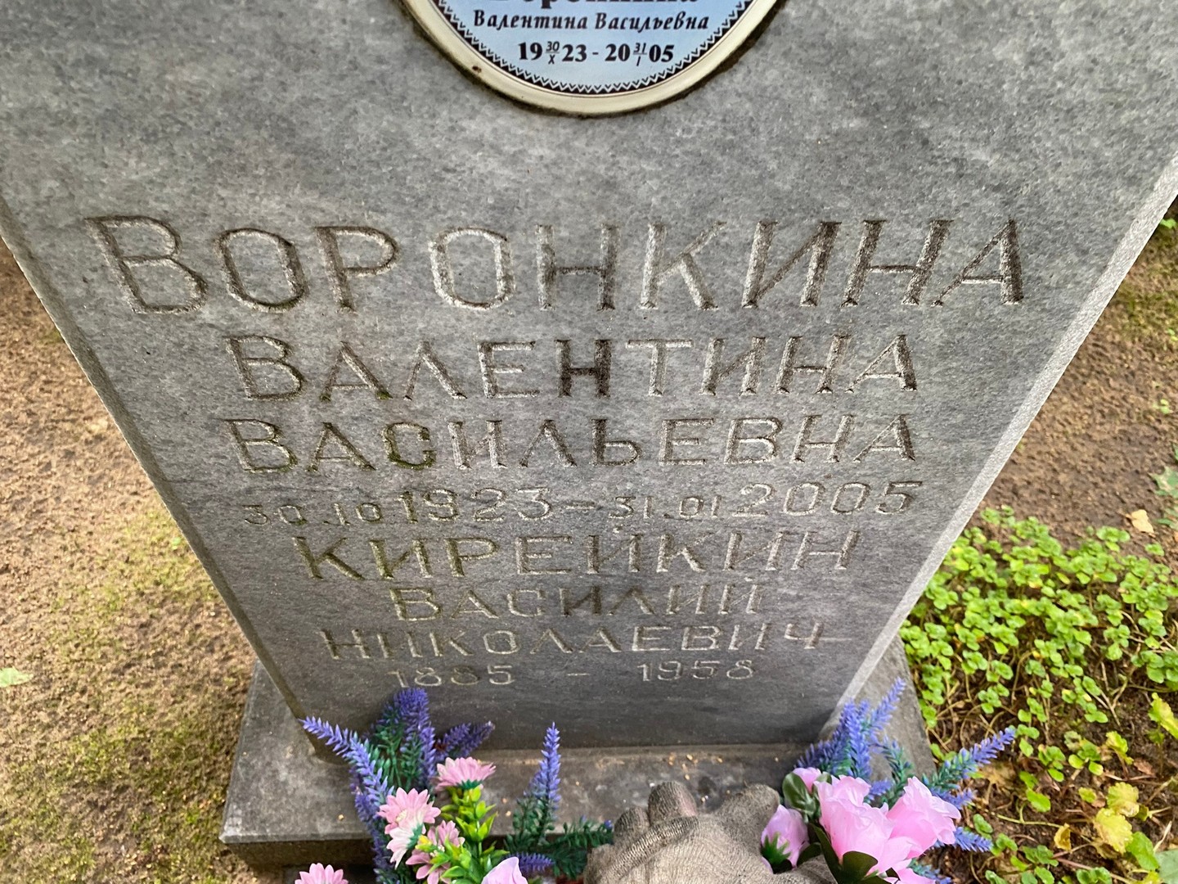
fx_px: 885
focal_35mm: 26
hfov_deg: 67.3
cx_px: 589
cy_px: 442
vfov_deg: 53.1
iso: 200
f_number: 1.8
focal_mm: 4.25
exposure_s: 1/60
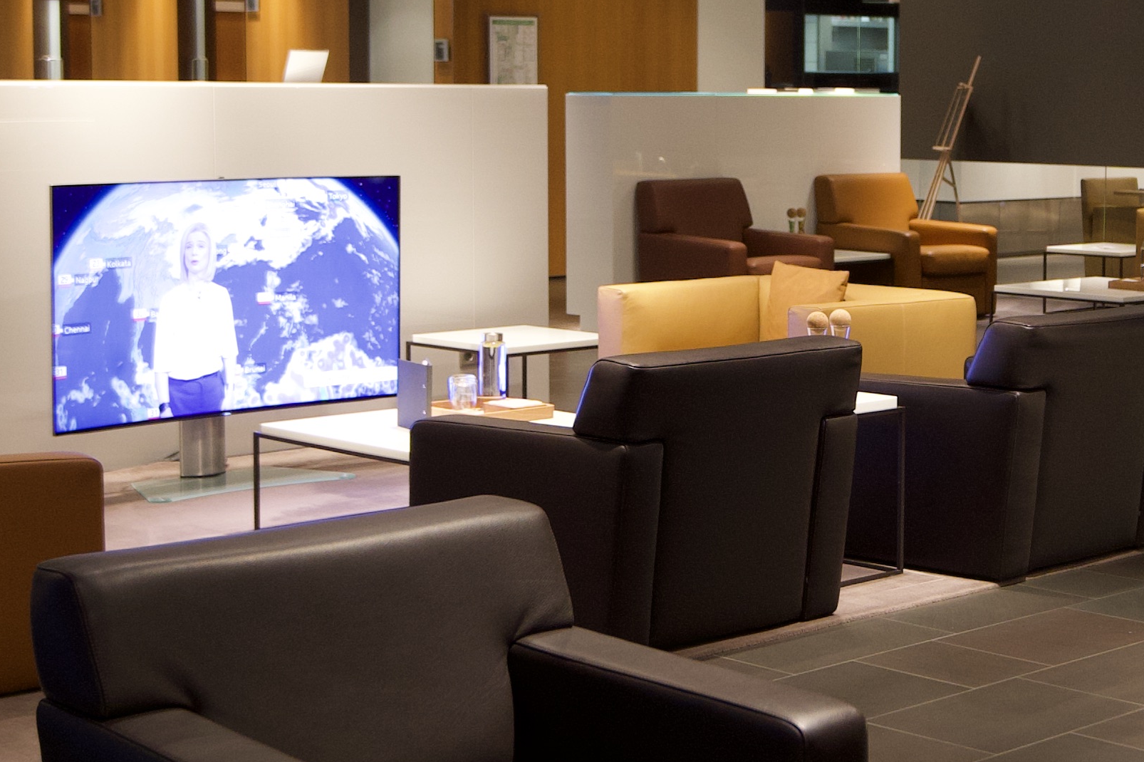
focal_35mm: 73
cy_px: 291
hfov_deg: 27.2
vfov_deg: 18.7
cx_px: 925
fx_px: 2315
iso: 250
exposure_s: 1/80
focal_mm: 13
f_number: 1.4
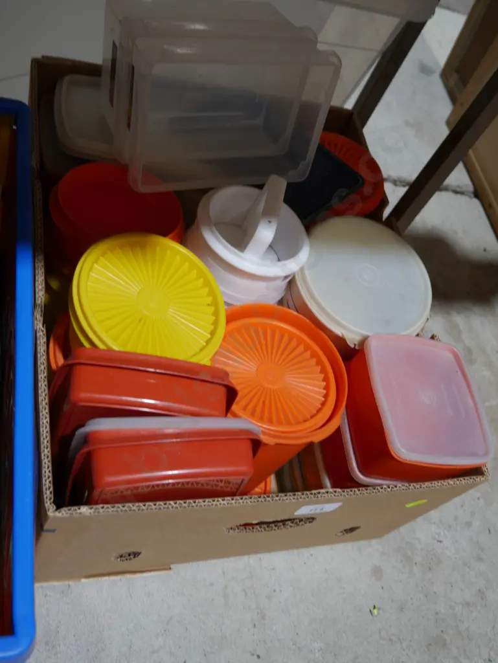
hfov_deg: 41.8
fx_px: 652
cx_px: 249
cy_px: 332
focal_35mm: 34
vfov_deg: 53.9
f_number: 4
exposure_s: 1/60
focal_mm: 17
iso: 250
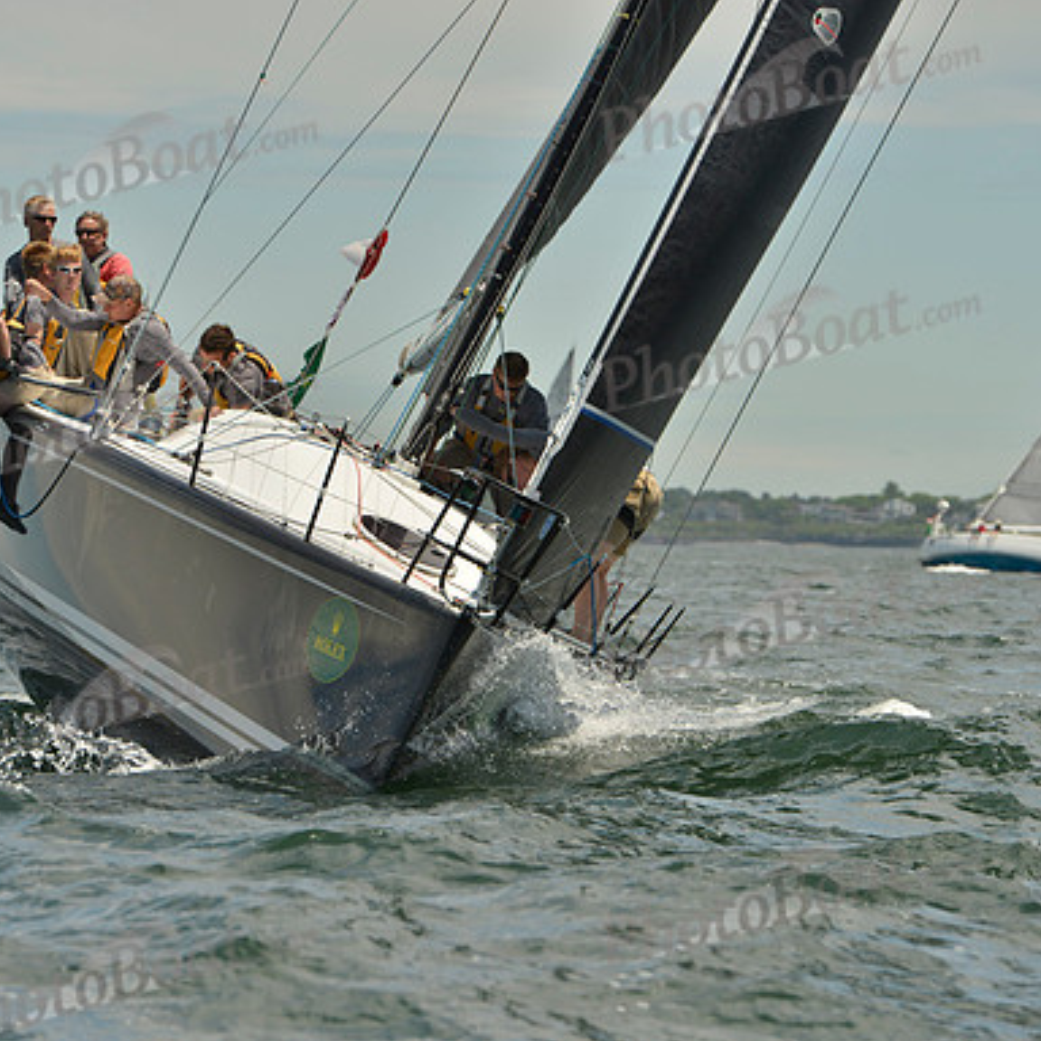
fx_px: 8302
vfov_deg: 7.2
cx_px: 461
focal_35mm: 244
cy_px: 522
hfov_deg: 7.2
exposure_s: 1/1600
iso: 280
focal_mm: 190
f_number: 9
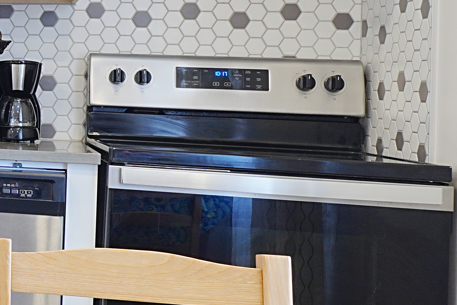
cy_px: 78
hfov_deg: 21.4
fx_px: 863
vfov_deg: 19.9
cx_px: -334
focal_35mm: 68
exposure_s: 1/3
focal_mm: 12
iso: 100
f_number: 8
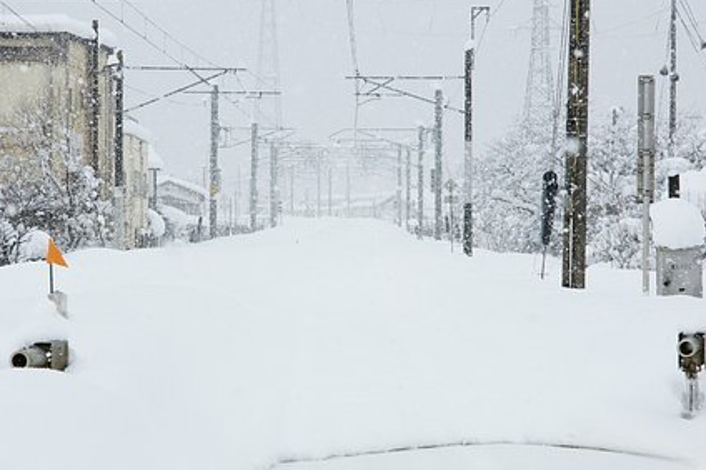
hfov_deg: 14.2
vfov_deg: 9.4
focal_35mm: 145
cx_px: 303
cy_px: 274
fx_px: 2841
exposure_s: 1/350
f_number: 9.5
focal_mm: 80
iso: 200
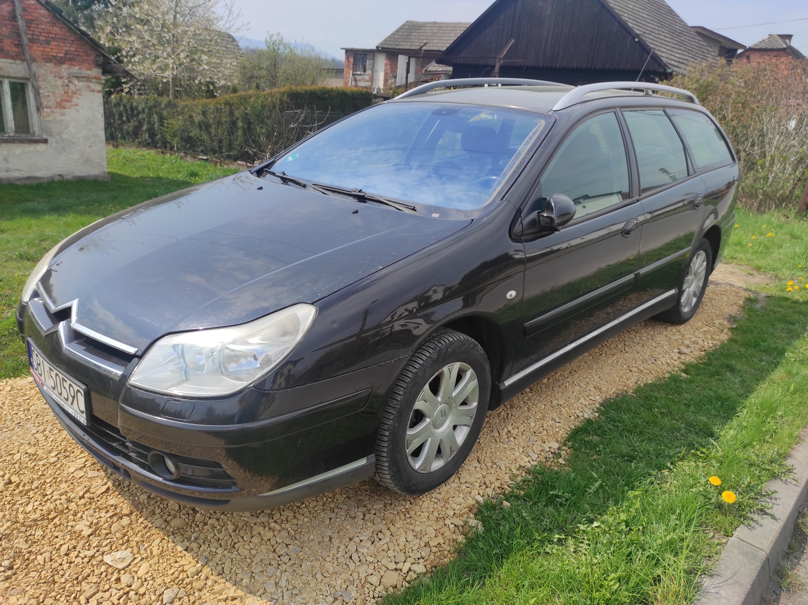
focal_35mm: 25
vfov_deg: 54.8
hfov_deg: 69.4
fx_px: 583
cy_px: 302
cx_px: 404
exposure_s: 1/2541
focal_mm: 5.43
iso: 100
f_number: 1.89
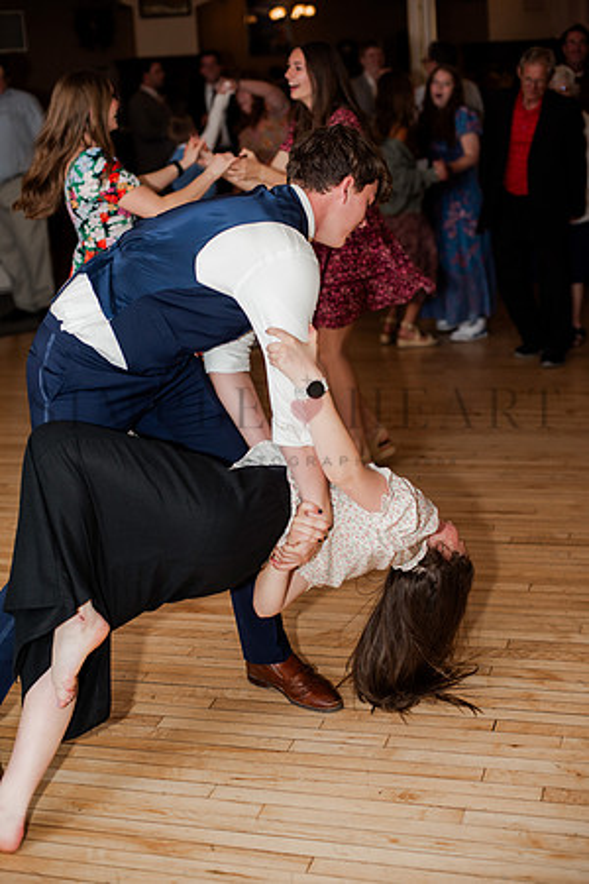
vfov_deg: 39.6
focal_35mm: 50
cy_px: 442
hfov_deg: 27.0
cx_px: 294
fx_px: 1227
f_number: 2.5
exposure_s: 1/250
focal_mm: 50
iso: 500
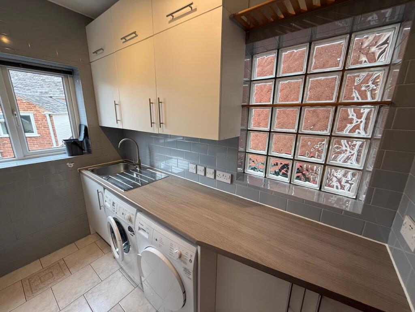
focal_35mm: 14
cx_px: 208
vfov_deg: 85.7
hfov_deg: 102.1
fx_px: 168
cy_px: 156
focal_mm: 2.22
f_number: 2.2
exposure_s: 1/99
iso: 125
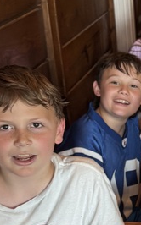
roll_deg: -0.3
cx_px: 223
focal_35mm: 98
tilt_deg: -23.5
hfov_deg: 12.5
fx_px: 603
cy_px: 180
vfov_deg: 21.0
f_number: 1.78
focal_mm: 6.76
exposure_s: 1/60
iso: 200
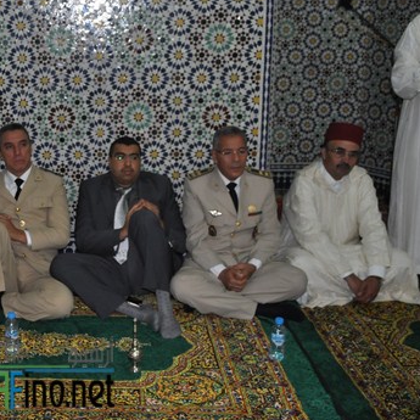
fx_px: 714
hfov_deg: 31.2
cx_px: 37
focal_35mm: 52
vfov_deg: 32.7
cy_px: 181
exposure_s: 1/60
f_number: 3.5
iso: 800
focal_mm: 22
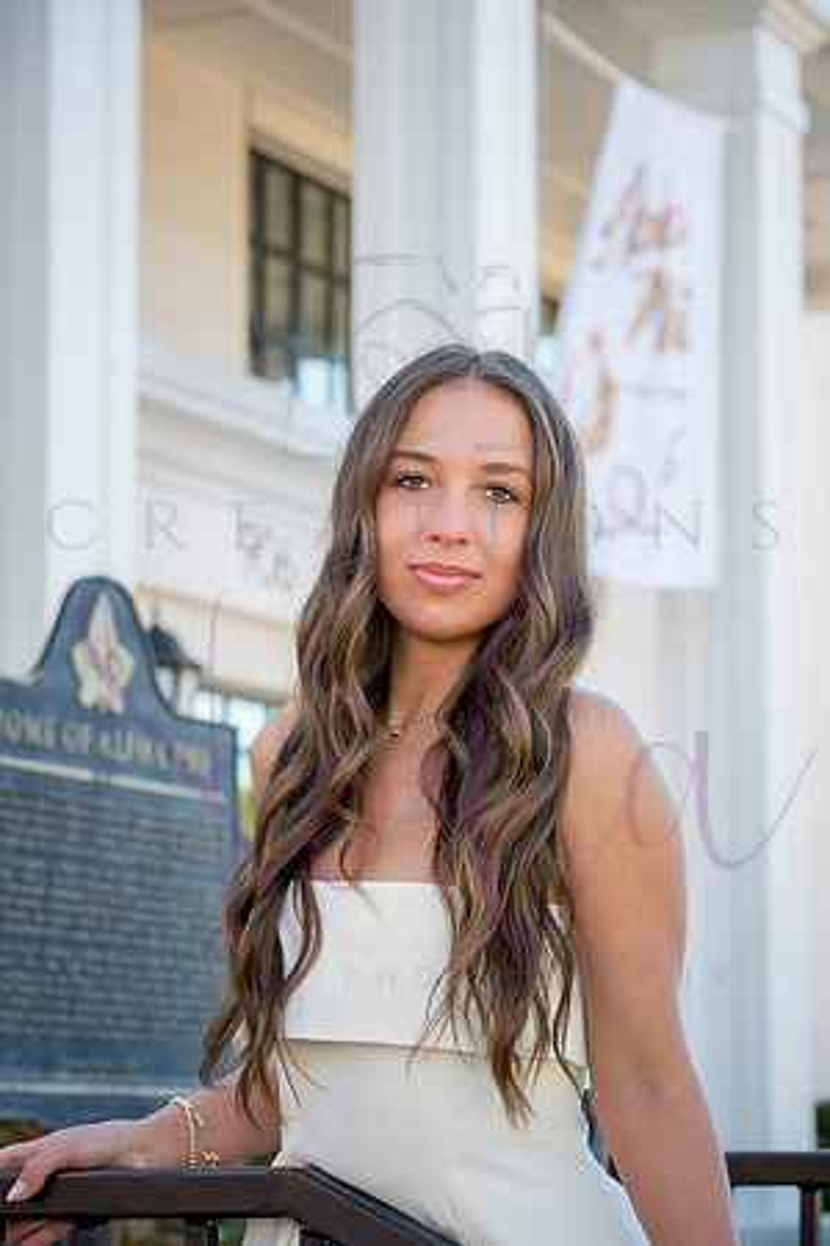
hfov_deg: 13.2
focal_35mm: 104
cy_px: 623
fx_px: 3596
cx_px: 415
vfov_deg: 19.6
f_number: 8
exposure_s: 1/400
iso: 1600
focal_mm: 104
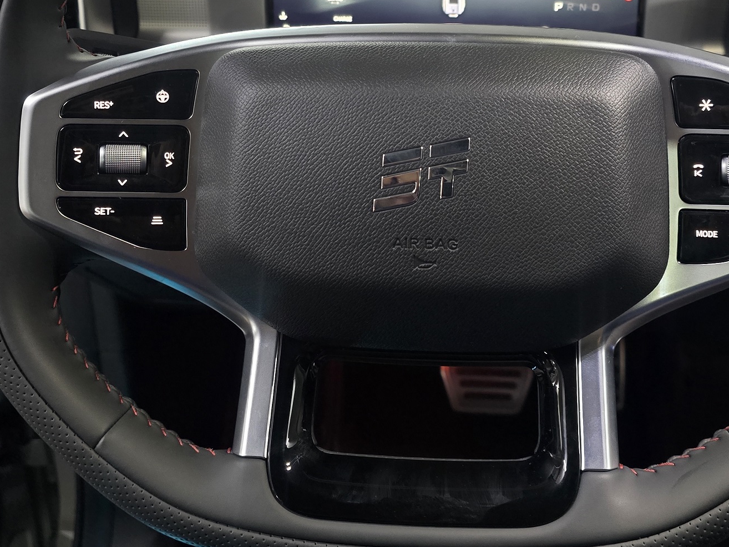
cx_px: 420
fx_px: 885
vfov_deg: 33.7
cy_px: 138
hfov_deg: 44.6
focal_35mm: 42
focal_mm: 6.3
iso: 1250
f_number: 1.7
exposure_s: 1/24
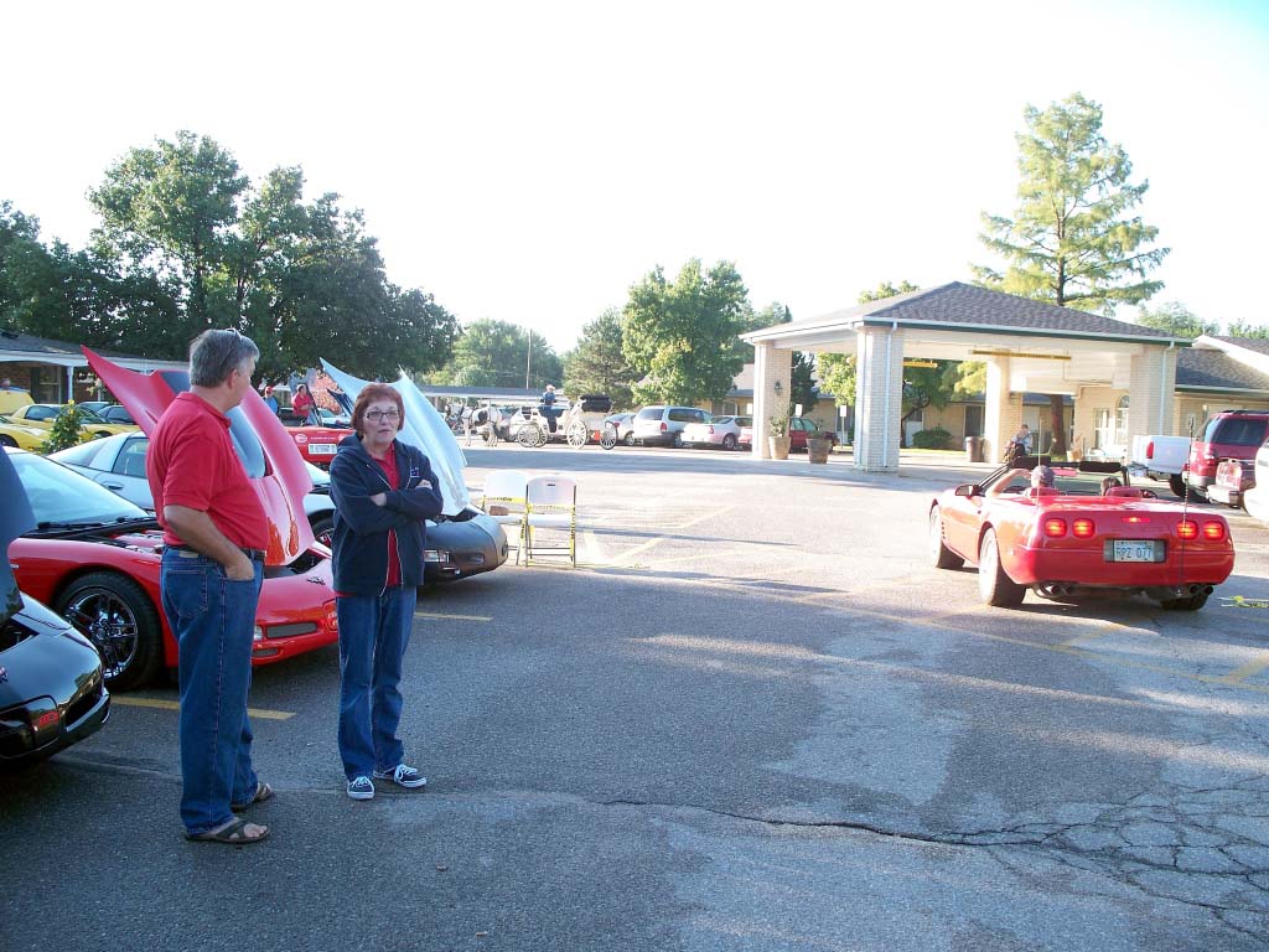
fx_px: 1320
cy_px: 476
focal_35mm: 36
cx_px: 634
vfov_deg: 39.7
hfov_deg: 51.4
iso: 64
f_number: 2.8
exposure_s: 1/125
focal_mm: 7.54
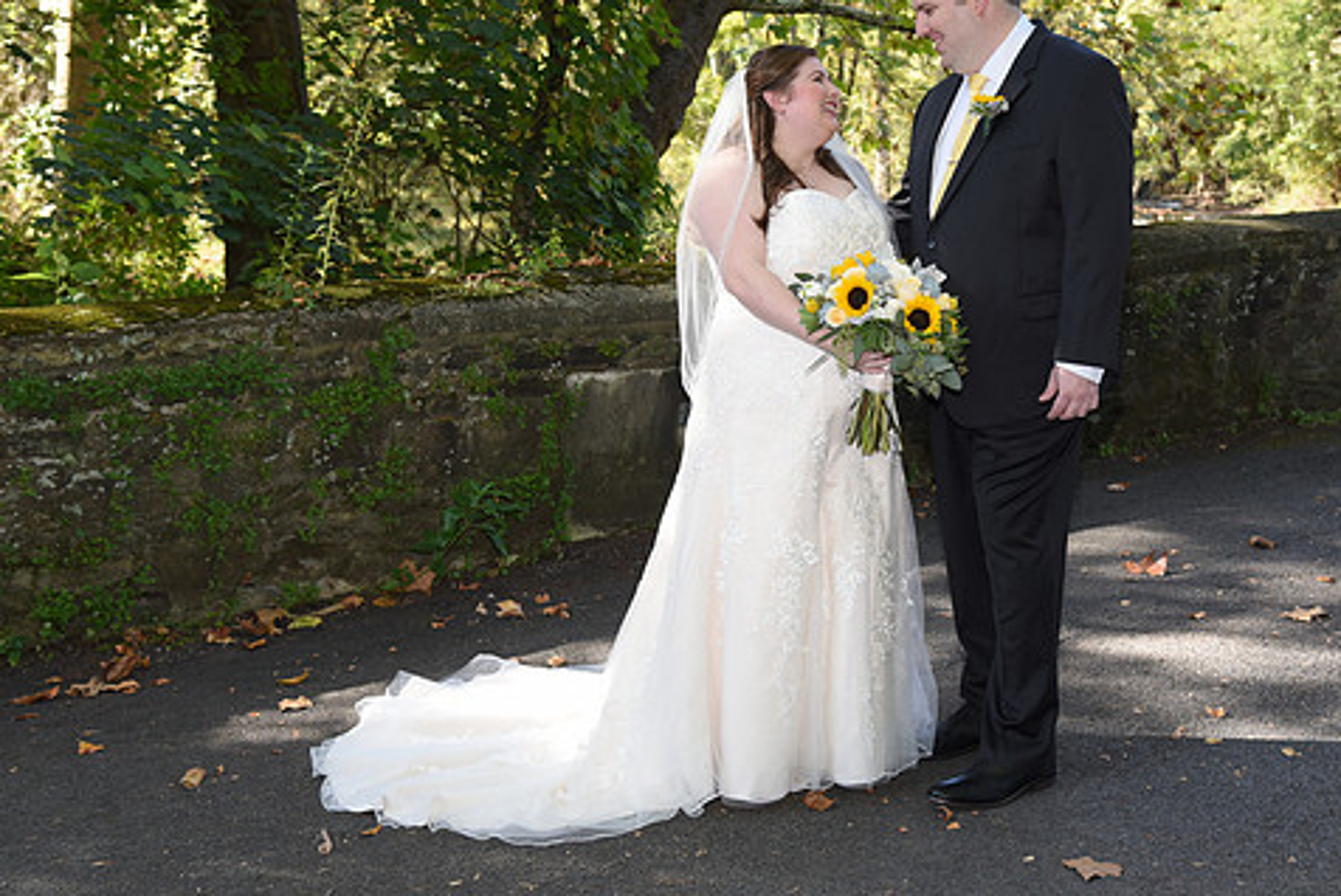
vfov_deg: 24.2
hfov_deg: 35.5
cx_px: 797
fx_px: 2087
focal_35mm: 56
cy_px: 365
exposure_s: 1/200
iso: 640
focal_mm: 46
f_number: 5.6
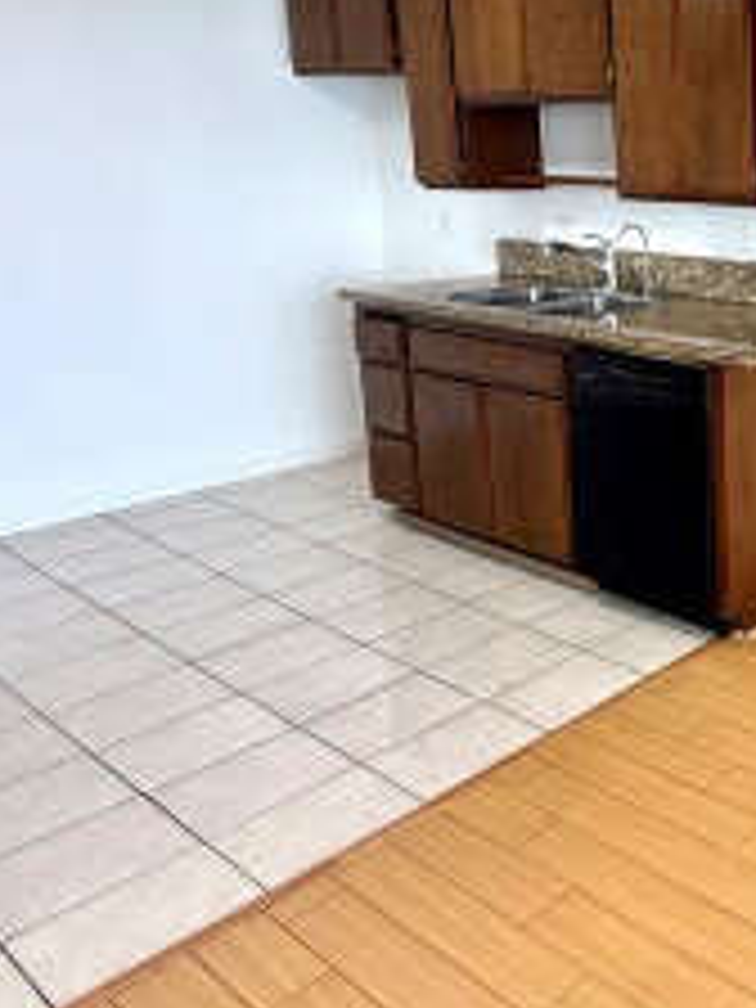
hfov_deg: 31.5
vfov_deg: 55.1
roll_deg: -0.9
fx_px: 932
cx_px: 1030
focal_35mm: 32
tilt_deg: -8.0
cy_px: 302
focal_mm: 2.22
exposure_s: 1/120
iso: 100
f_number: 2.2
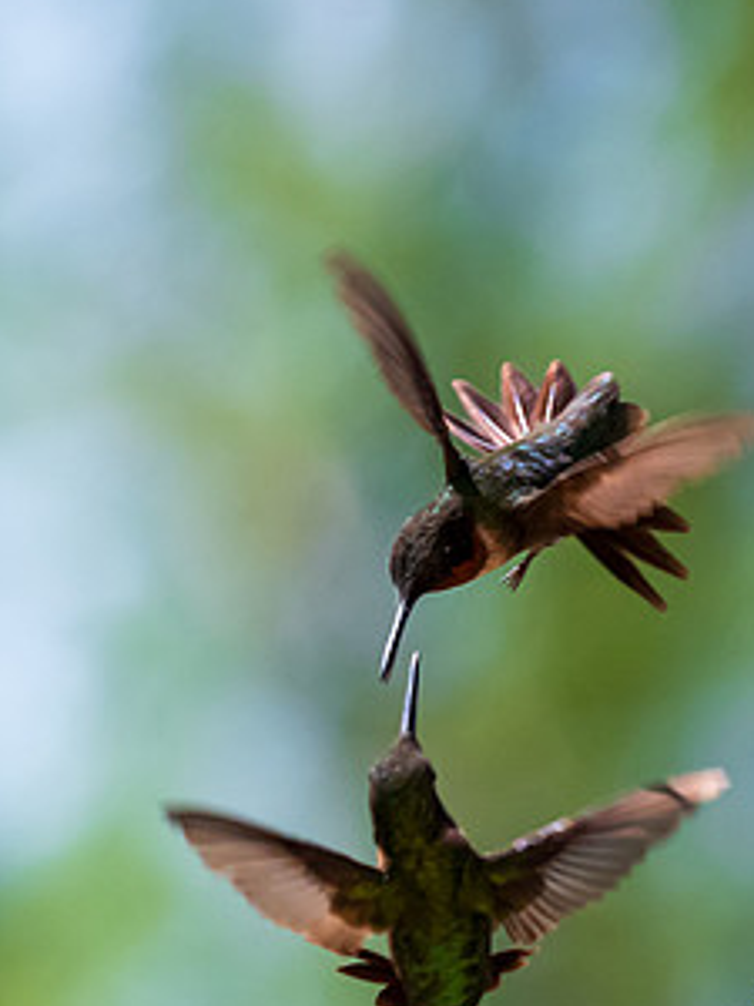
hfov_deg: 1.4
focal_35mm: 1059
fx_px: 30756
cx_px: 1112
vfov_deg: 1.9
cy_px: 1115
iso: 1400
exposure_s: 1/3200
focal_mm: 290
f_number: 5.6
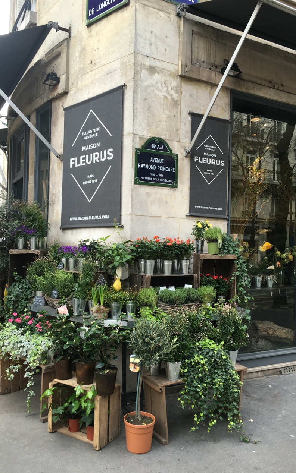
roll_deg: -1.6
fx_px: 400
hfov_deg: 40.6
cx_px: 138
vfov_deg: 61.2
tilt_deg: +1.9
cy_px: 236
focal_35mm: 31
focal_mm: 4.15
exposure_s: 1/50
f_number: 2.2
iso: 25
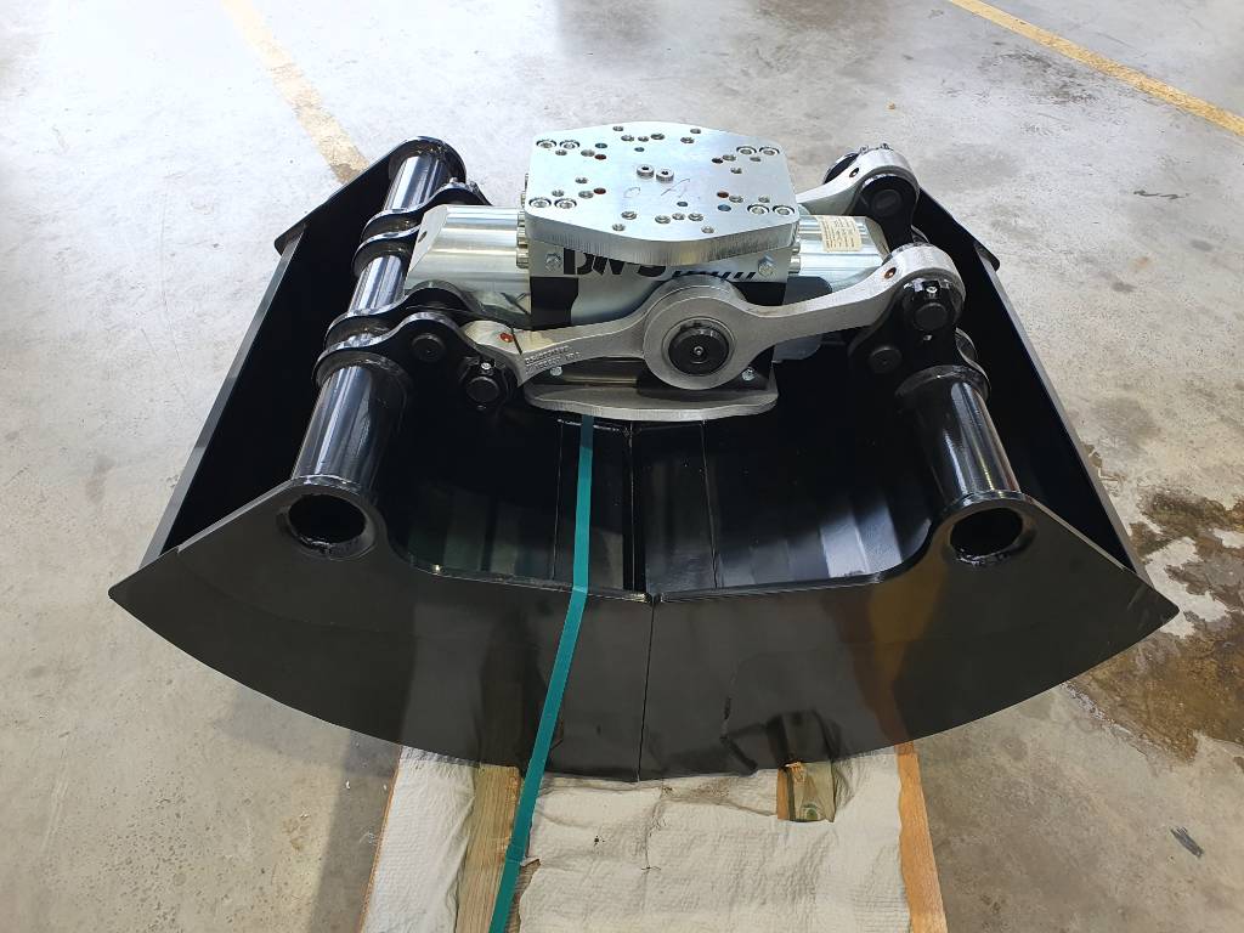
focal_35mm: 26
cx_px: 622
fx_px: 934
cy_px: 466
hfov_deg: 67.3
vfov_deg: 53.1
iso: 50
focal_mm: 4.32
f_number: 2.4
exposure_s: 1/100
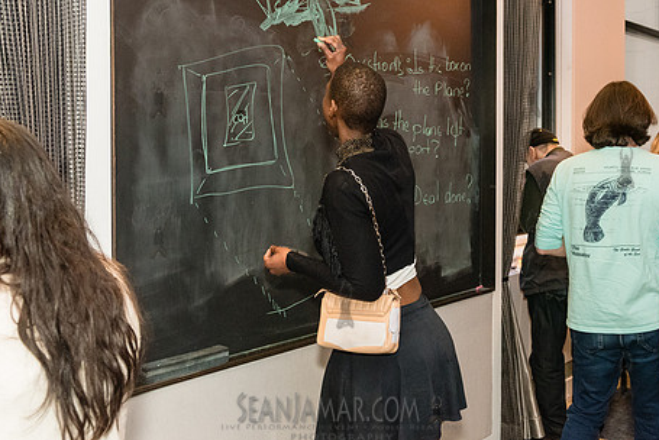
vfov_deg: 32.5
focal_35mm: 41
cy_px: 163
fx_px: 751
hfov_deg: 47.4
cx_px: 345
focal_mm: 32
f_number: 4.5
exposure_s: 1/250
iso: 6400
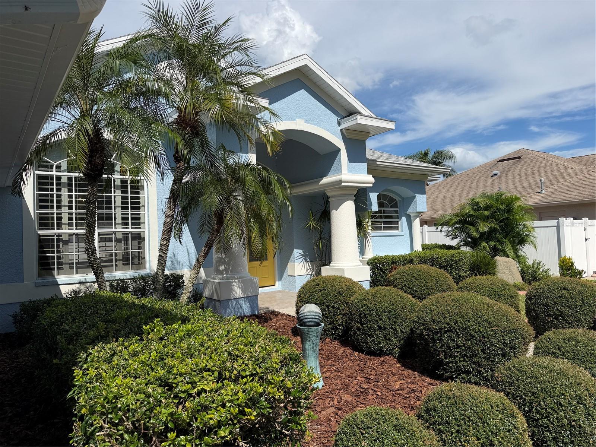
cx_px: 298
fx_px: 413
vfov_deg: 56.8
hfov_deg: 71.6
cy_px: 224
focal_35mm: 24
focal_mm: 6.76
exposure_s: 1/6711
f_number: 1.78
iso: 80
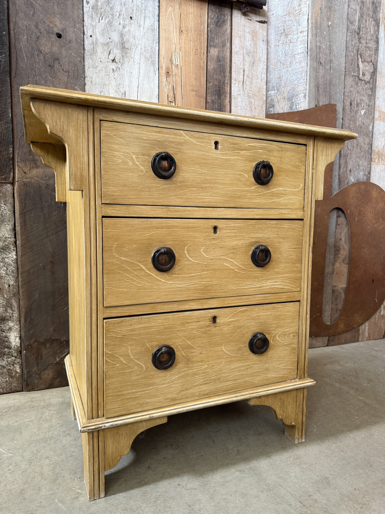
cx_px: 192
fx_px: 356
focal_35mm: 24
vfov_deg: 71.6
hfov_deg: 56.8
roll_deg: -1.8
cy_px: 257
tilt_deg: -5.2
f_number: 1.78
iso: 200
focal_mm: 6.76
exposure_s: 1/63
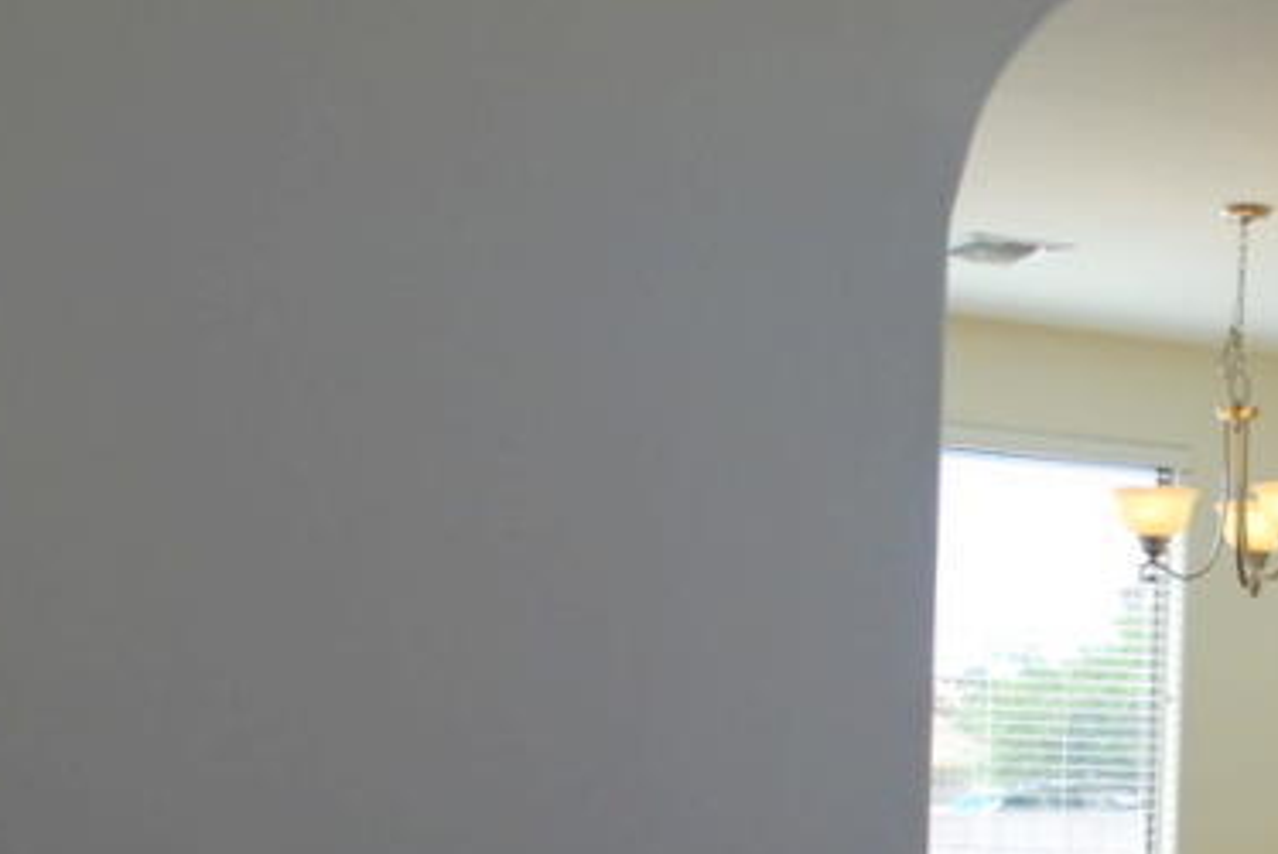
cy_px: 702
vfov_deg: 18.3
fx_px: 2629
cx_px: 1374
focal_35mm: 74
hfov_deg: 25.5
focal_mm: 18
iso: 200
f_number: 5.6
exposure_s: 1/125
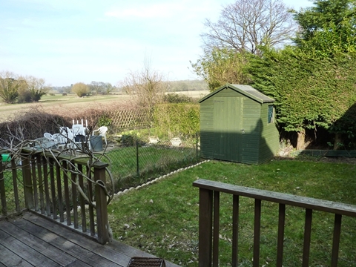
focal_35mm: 25
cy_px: 134
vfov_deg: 54.9
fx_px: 257
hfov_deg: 69.4
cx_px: 178
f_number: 4
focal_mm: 4.1
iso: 125
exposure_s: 1/250
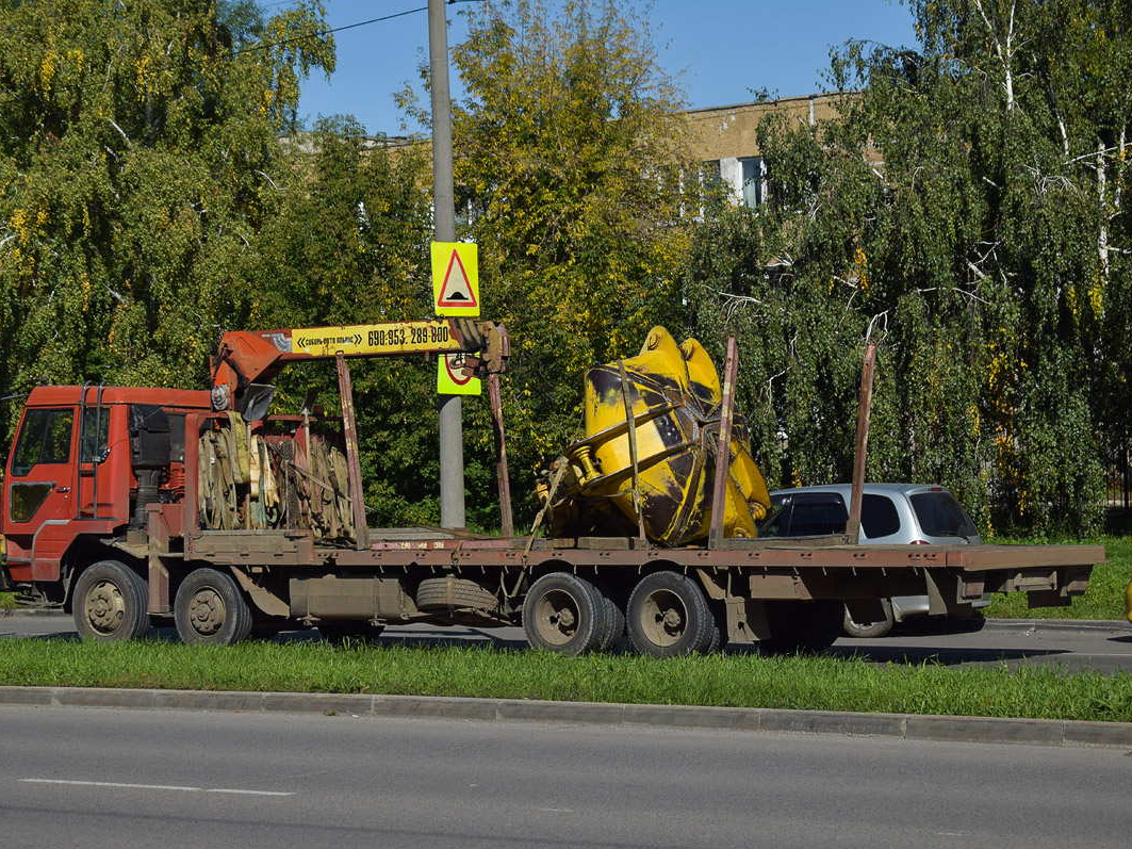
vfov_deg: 16.5
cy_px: 425
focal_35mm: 90
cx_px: 523
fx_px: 2928
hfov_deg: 21.9
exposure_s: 1/1600
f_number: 7.1
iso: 200
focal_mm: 55
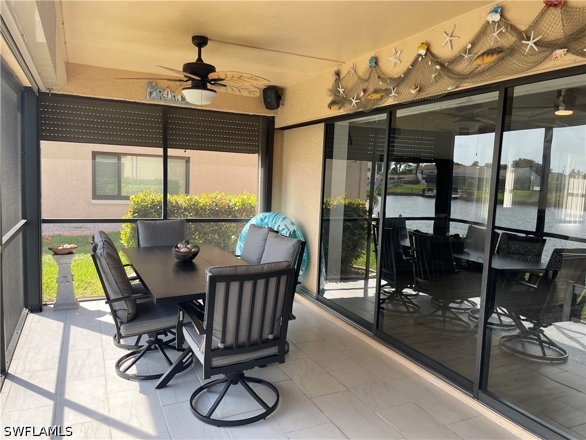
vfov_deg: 54.9
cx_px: 293
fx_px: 423
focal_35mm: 25
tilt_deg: -5.5
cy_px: 220
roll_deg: -2.3
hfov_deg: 69.4
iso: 32
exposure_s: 1/216
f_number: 1.6
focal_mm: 5.1
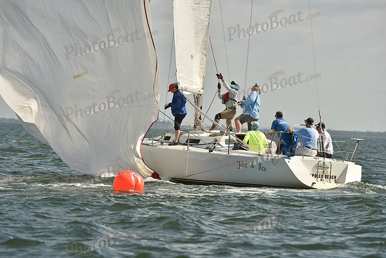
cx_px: 193
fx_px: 4290
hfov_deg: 5.2
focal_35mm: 400
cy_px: 129
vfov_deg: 3.4
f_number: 9
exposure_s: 1/1250
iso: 400
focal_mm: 400
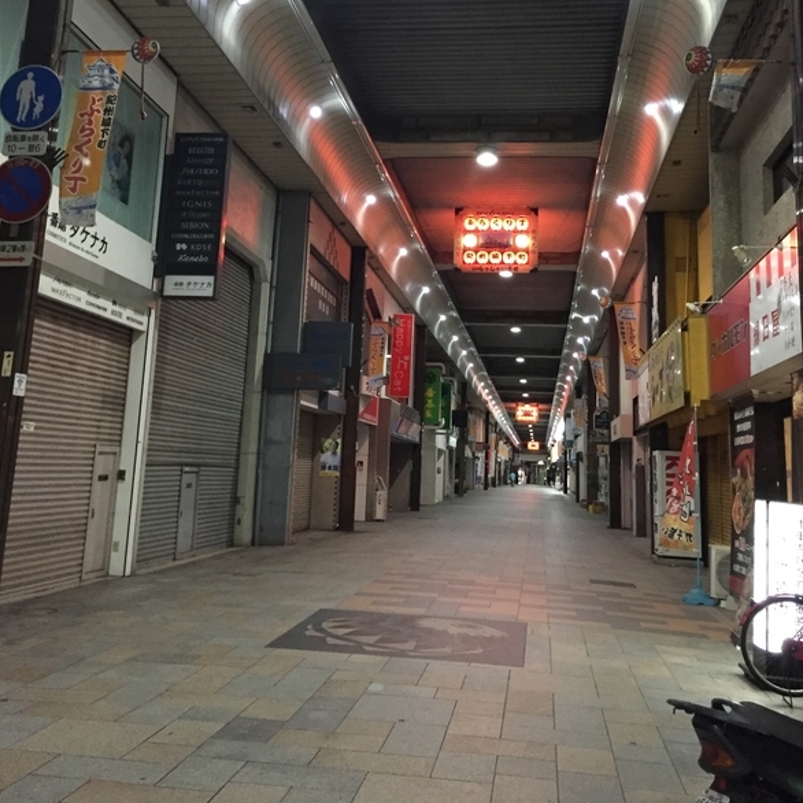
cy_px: 280
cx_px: 397
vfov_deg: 46.6
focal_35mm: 35
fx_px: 919
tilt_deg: +10.9
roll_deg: -1.1
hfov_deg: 47.2
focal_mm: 4.15
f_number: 2.2
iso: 320
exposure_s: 1/15
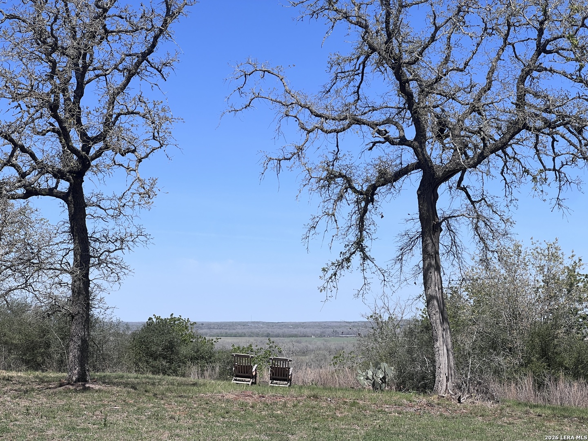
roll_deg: +0.7
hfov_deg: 25.3
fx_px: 1308
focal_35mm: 77
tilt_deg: +4.3
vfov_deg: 19.1
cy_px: 220
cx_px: 294
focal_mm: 9
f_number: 2.8
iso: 32
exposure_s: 1/1033
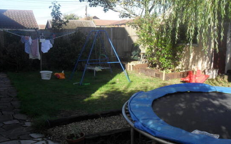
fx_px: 252
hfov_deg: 49.3
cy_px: 75
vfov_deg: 32.0
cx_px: 121
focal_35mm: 40
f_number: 3.2
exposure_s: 1/500
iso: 100
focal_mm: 6.3
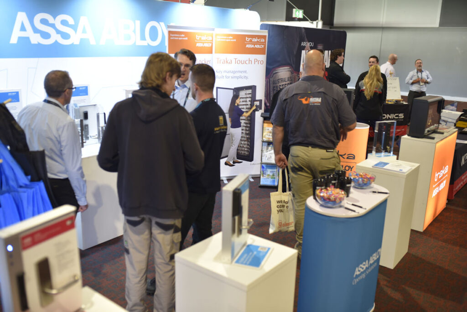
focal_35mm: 35
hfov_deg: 54.4
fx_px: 454
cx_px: 234
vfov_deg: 37.9
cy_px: 156
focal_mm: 35
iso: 800
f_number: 2.2
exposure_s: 1/60
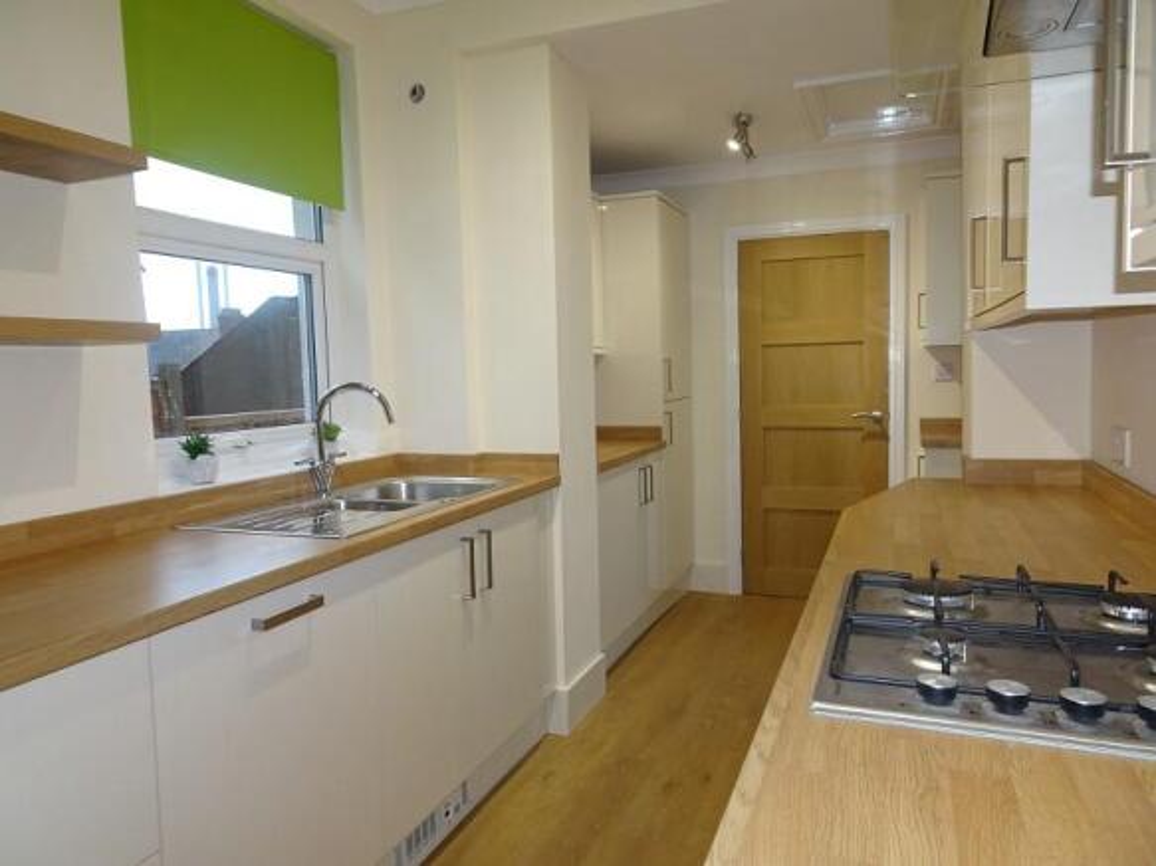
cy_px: 433
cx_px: 578
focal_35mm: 24
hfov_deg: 71.6
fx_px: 801
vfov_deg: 56.8
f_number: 3.5
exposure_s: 1/30
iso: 200
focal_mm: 4.1
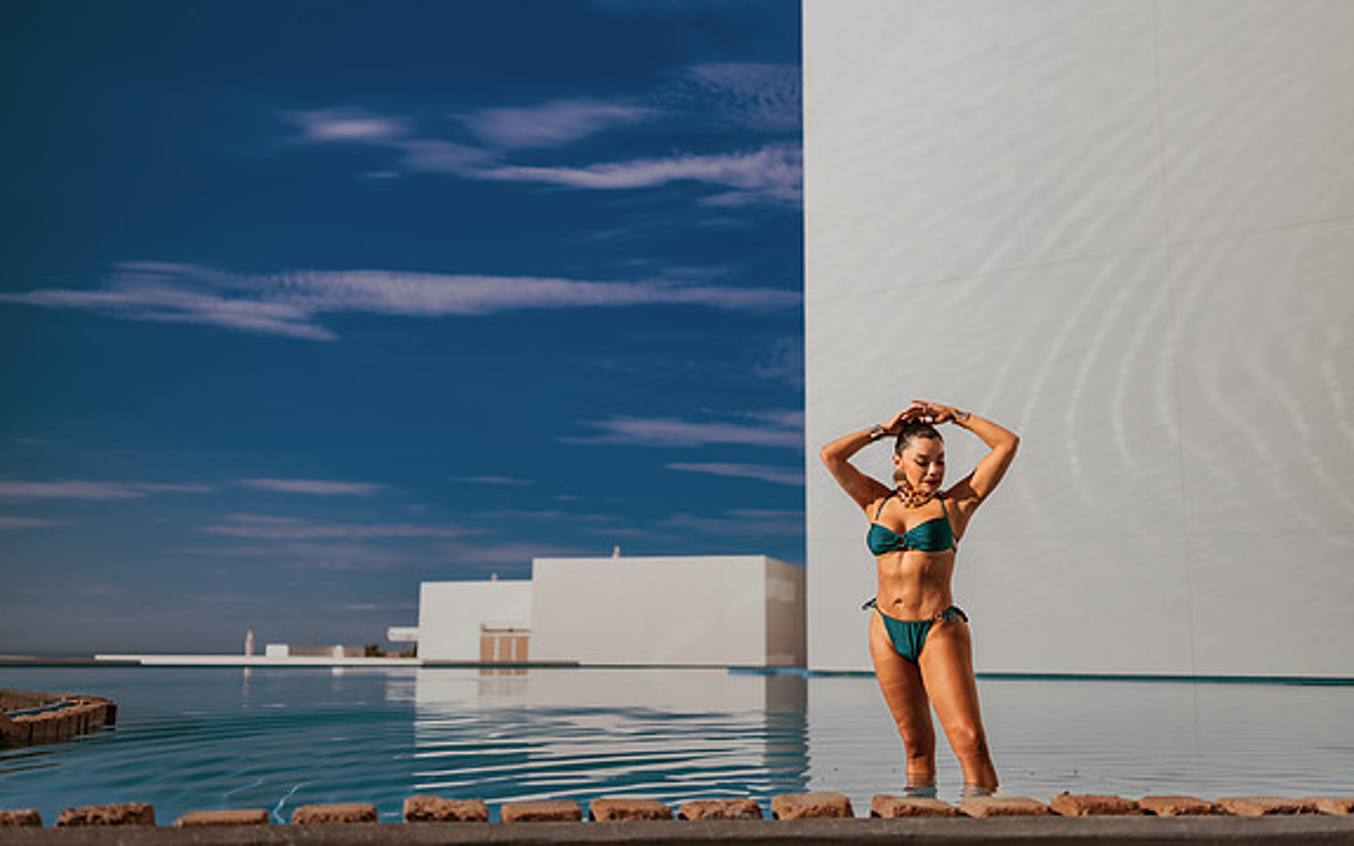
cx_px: 681
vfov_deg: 35.3
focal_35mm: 36
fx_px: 1328
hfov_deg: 54.0
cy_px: 425
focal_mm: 35
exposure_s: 1/8000
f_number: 1.8
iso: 50
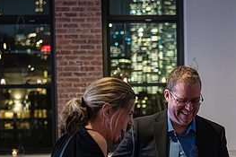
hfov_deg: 19.1
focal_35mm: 106
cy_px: 159
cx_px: 193
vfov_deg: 12.7
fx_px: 694
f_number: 2.8
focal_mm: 48
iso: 12800
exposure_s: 1/250
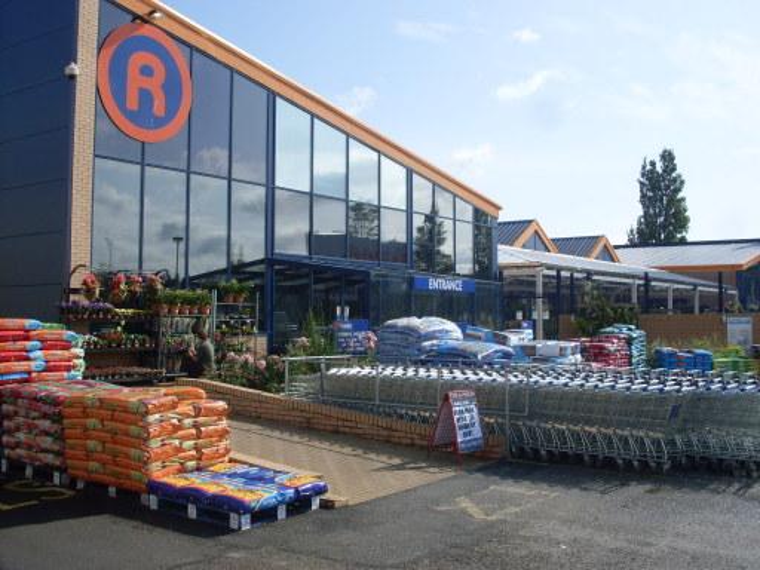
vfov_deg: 37.7
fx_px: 834
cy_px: 285
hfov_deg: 49.0
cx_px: 380
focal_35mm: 38
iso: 80
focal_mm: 6.3
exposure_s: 1/180
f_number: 8.4
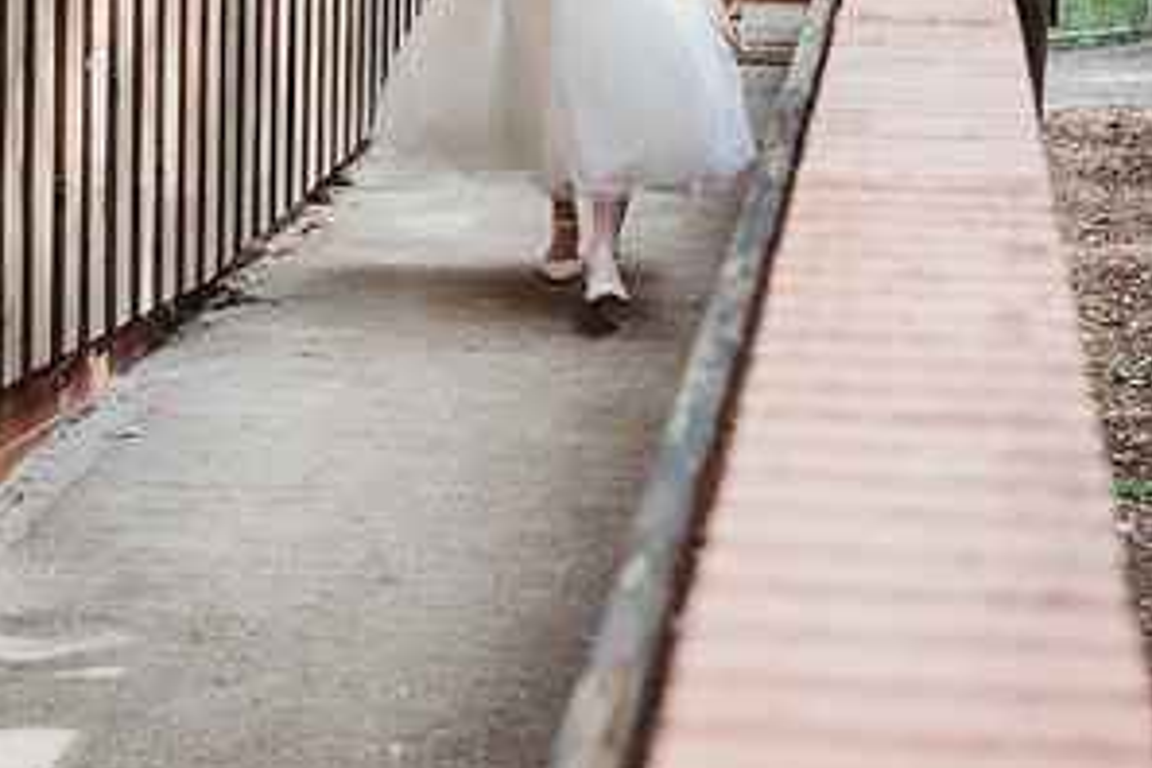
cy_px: 50
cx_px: 574
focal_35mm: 106
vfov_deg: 12.8
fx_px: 3392
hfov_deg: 19.3
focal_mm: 70
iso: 200
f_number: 4.5
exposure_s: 1/320
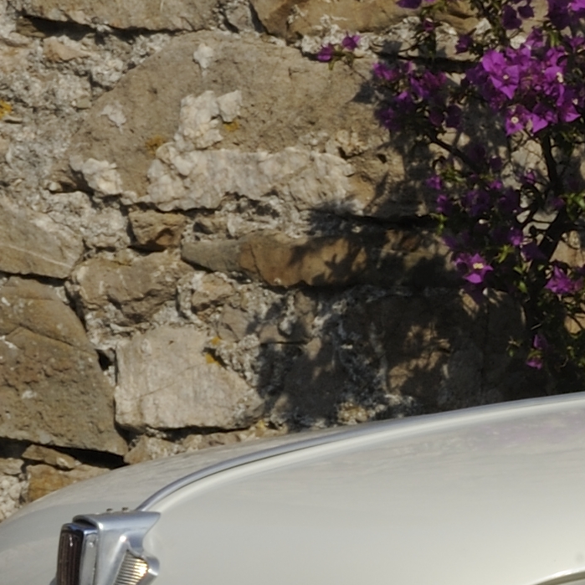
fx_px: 3958
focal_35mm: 207
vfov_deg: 8.4
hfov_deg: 7.9
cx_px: 1321
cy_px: 688
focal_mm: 40
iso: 200
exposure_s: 1/125
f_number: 22
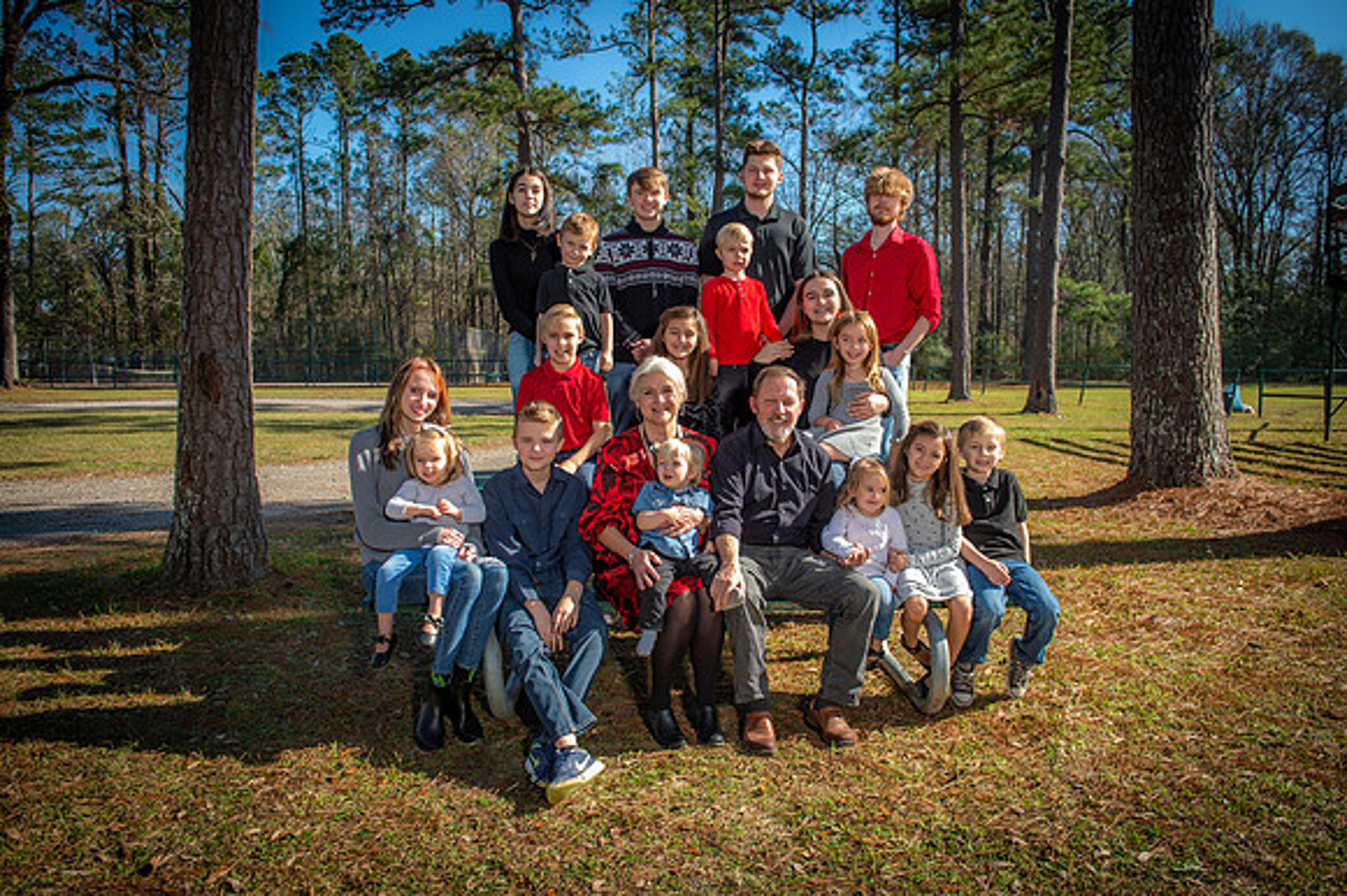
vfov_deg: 47.9
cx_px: 674
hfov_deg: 67.4
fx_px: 1010
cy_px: 448
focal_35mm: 27
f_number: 5
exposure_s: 1/250
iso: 80
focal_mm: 27
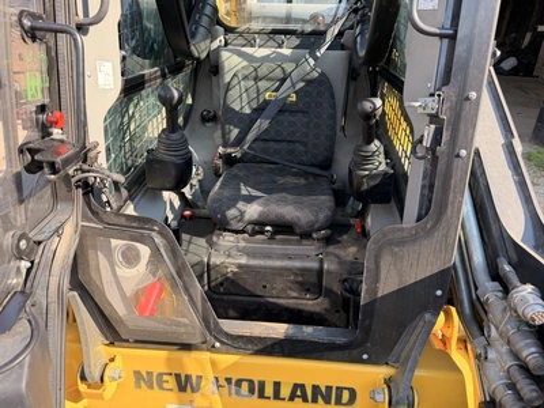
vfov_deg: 56.8
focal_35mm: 24
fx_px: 377
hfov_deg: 71.6
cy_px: 204
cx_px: 272
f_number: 1.78
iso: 100
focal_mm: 6.76
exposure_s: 1/849
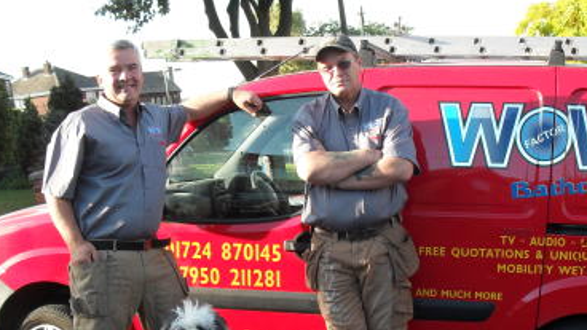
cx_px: 337
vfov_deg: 22.2
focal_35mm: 53
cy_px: 279
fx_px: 825
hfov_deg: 39.1
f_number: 3.2
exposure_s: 1/180
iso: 100
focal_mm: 6.3
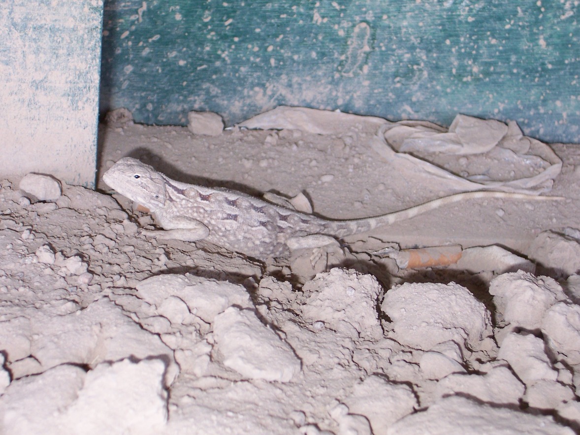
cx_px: 290
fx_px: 1374
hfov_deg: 23.8
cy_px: 218
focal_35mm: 82
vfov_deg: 18.0
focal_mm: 13.5
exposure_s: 1/90
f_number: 4.1
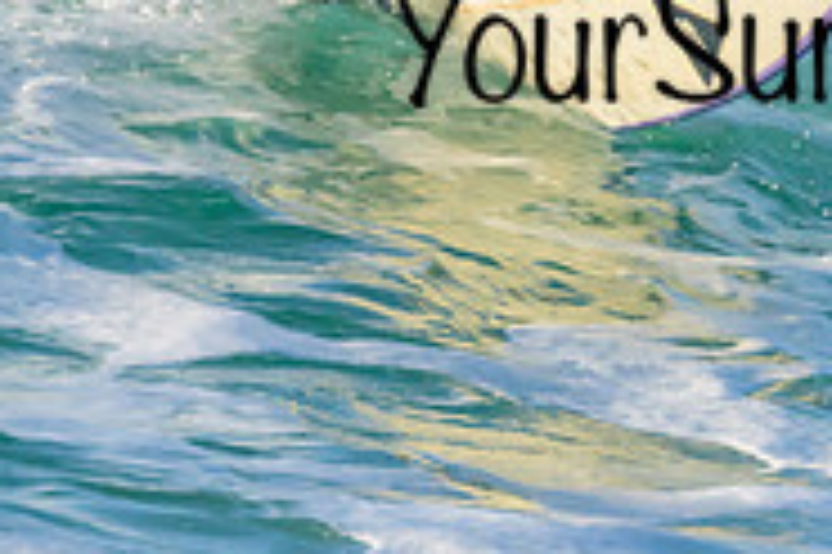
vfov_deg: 0.5
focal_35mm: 2637
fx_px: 60889
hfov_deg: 0.8
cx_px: 475
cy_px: -51
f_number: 11
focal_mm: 650
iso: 1250
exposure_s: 1/2000
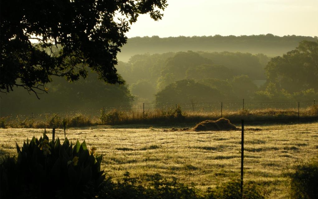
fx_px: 1135
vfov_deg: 10.0
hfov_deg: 15.9
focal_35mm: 131
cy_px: 102
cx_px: 159
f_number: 5.3
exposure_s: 1/143
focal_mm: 26.3
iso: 64
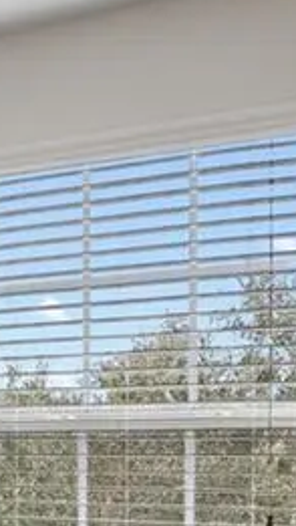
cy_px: 439
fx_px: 1255
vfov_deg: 23.2
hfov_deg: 11.4
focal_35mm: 90
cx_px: -385
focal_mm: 14
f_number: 5.6
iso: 250
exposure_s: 1/10
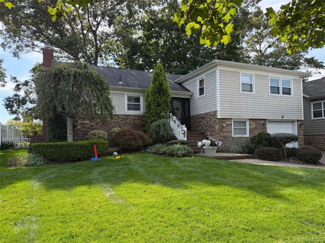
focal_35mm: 24
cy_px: 122
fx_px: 225
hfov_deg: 71.6
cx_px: 162
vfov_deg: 56.8
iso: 100
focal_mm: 6.76
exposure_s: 1/1464
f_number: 1.78
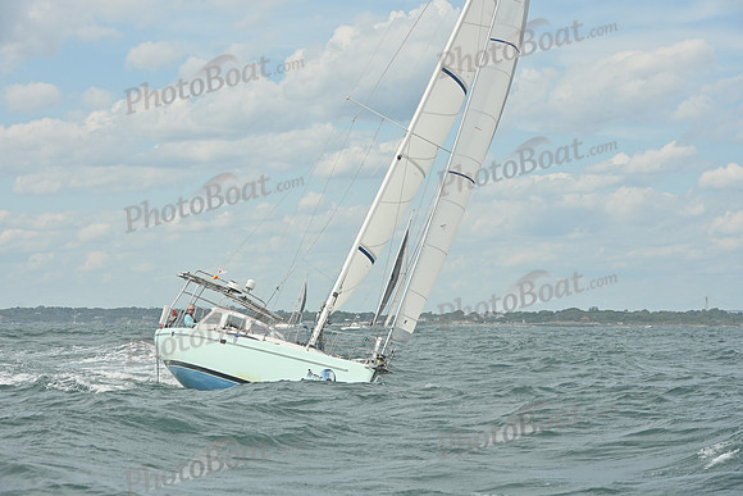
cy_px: 248
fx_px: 2518
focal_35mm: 122
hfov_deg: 16.8
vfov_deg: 11.2
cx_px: 372
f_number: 10
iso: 320
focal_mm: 122
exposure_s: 1/1250
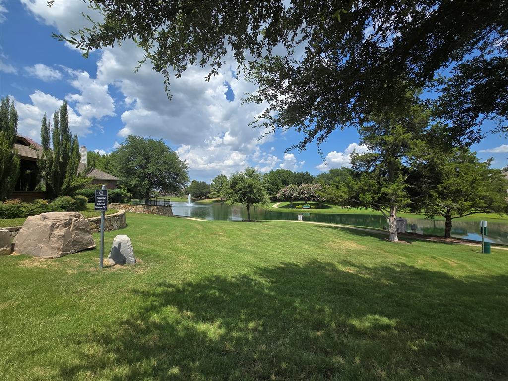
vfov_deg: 89.9
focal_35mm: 13
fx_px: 191
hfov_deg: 106.2
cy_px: 190
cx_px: 254
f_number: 2.2
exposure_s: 1/2346
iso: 50
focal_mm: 2.2
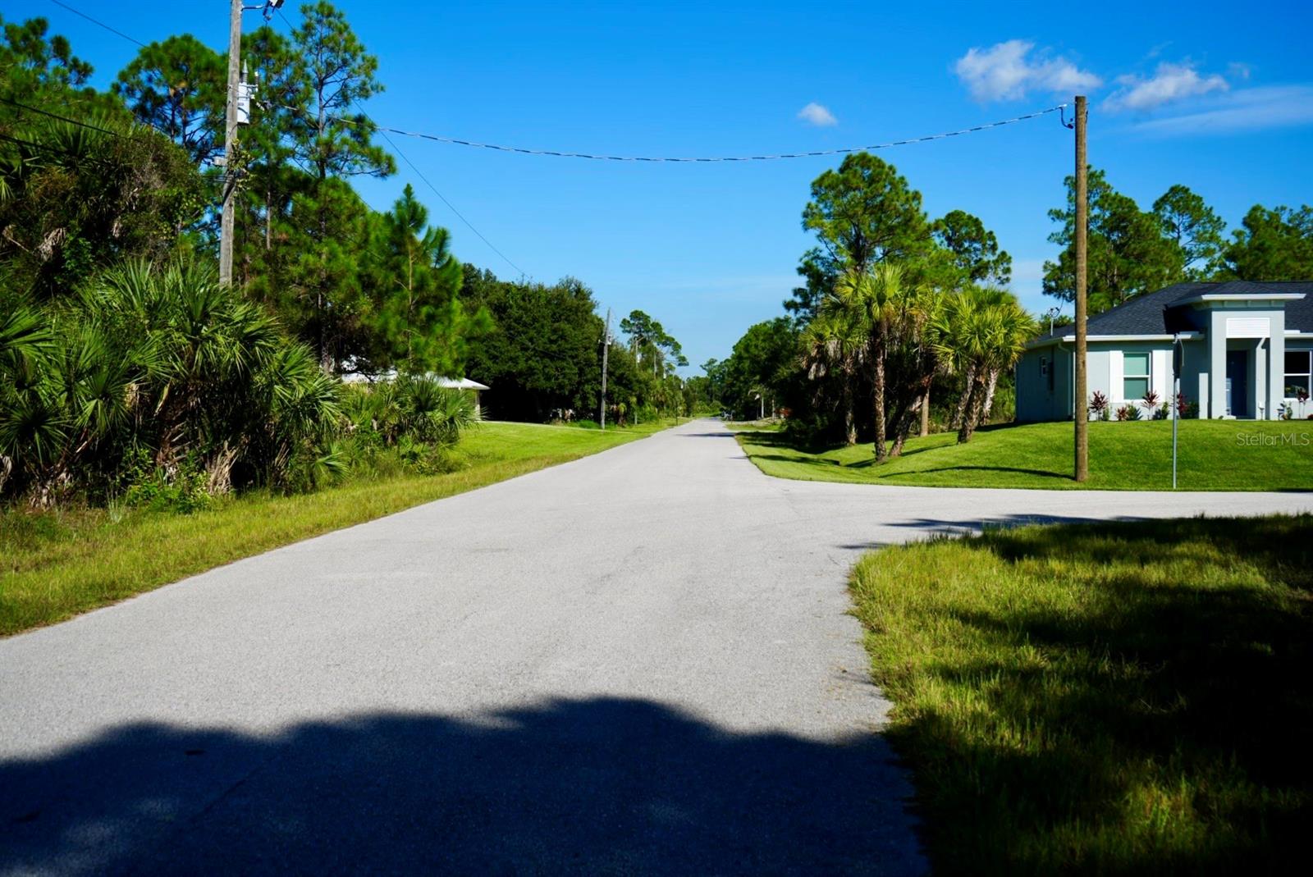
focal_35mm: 40
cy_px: 438
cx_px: 656
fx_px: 1460
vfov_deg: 33.4
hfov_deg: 48.4
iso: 100
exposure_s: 1/1000
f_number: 5
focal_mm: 40
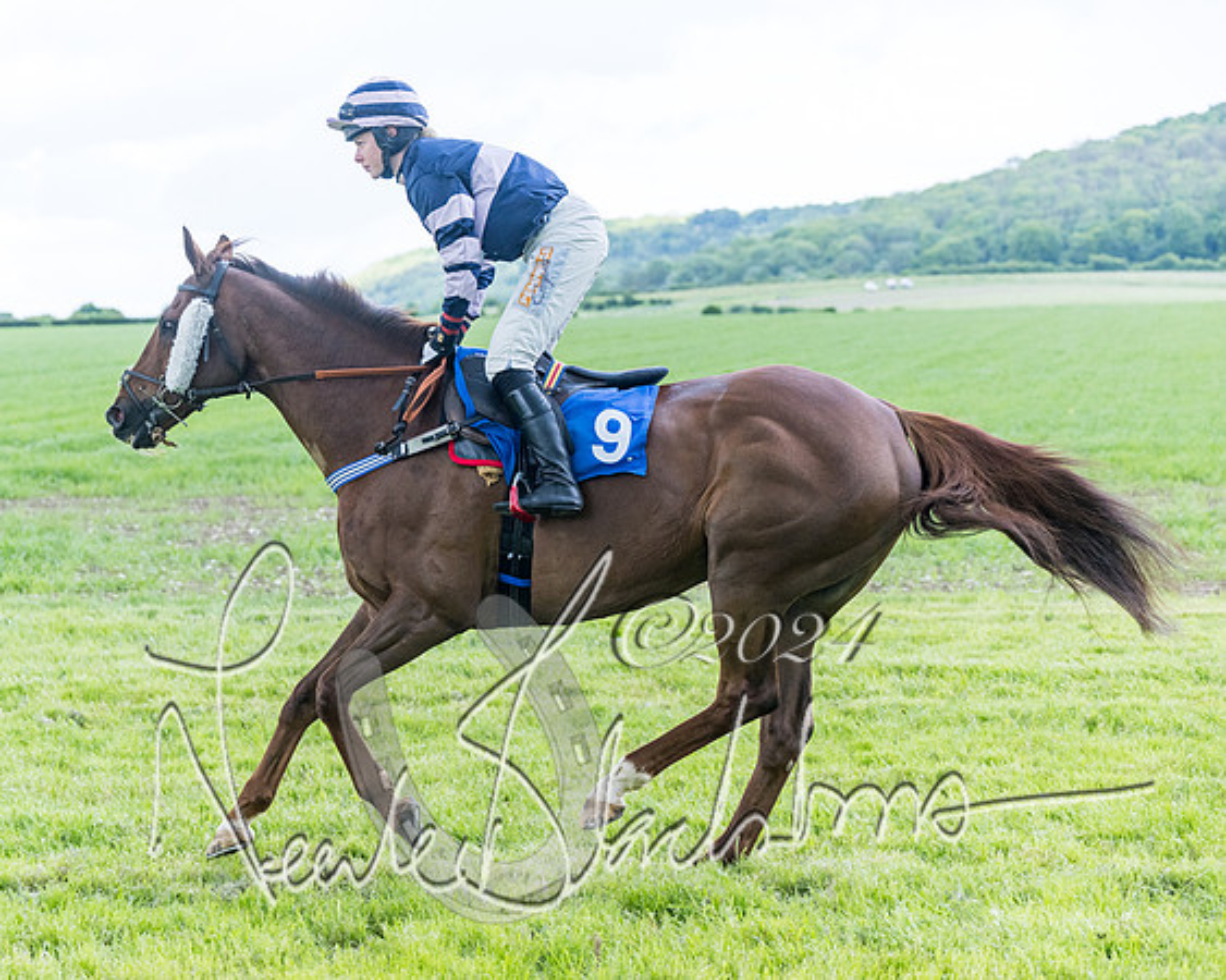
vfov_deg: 18.4
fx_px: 3024
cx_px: 494
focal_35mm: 83
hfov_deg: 22.9
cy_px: 479
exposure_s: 1/2000
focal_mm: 70
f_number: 4
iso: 800
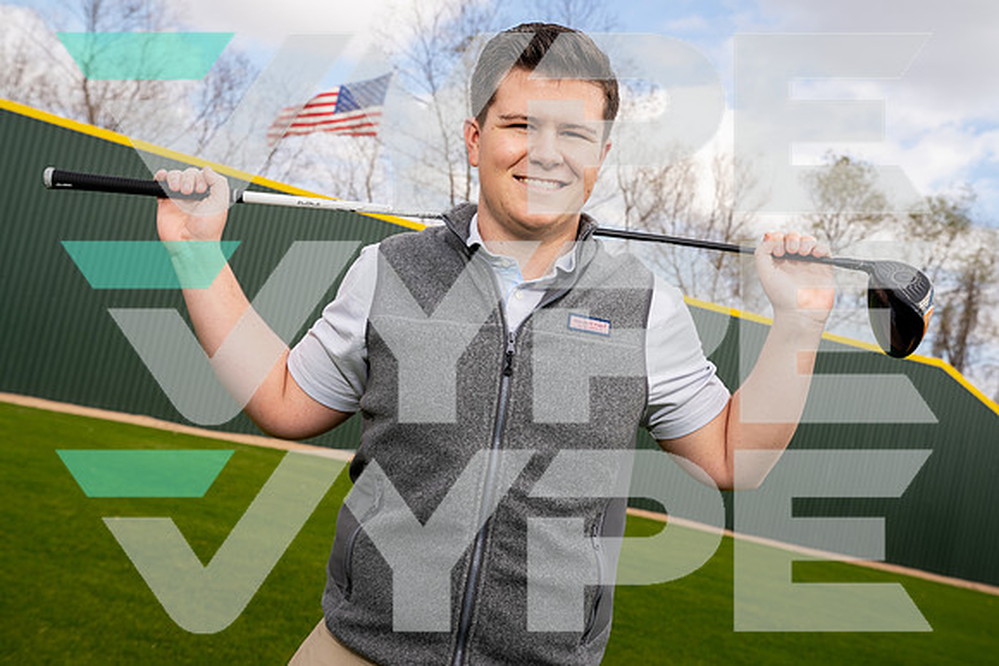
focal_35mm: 51
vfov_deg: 26.7
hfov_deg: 39.2
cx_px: 515
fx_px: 1402
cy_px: 343
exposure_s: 1/125
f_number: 8
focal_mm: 49
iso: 100
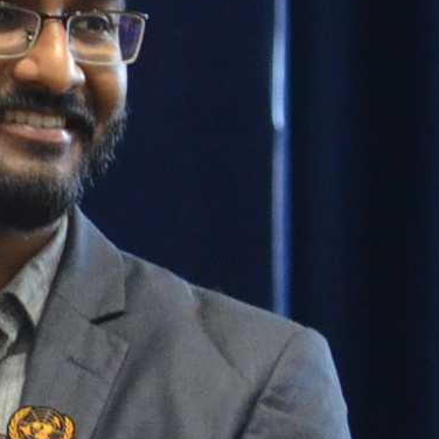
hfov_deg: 1.2
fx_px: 21536
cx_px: -472
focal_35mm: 1501
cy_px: 246
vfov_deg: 1.2
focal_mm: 180
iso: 1600
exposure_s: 1/50
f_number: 5
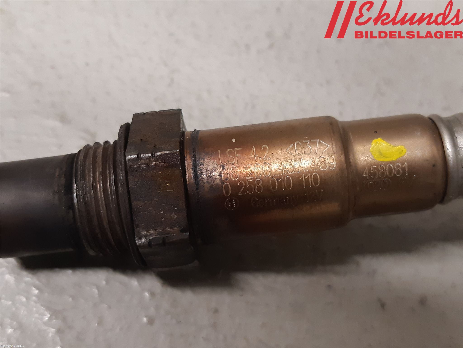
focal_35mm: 26
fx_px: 348
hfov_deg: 67.3
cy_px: 174
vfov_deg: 53.1
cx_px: 232
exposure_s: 1/50
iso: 160
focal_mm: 3.93
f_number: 1.7
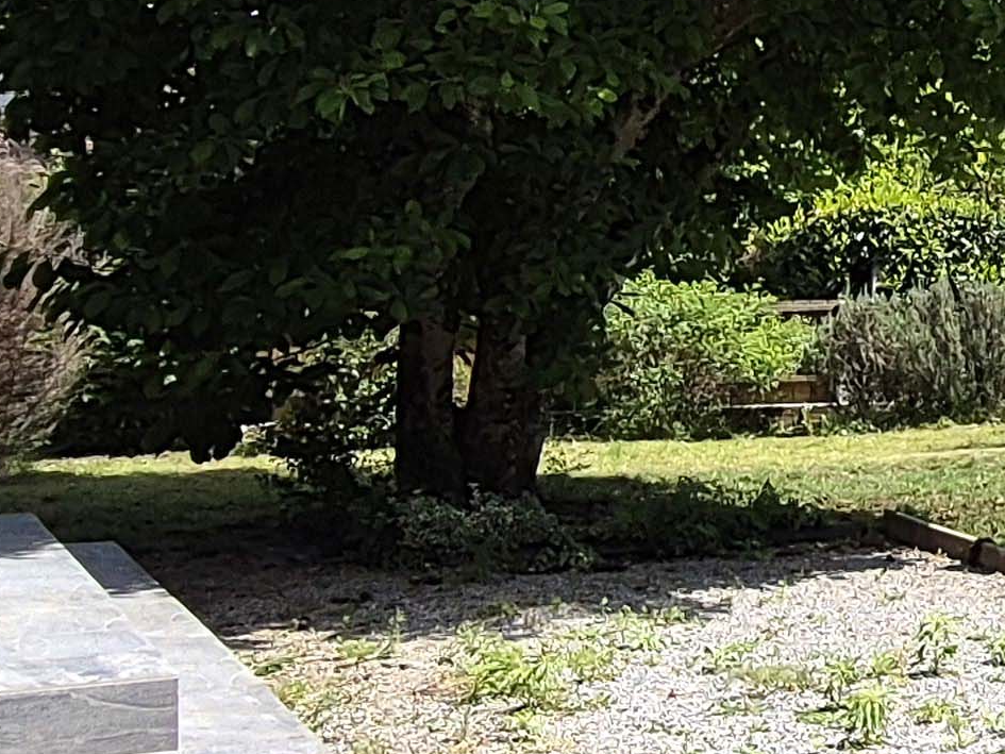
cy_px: 201
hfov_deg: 25.1
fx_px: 1597
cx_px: 1567
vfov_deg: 26.3
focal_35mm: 55
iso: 50
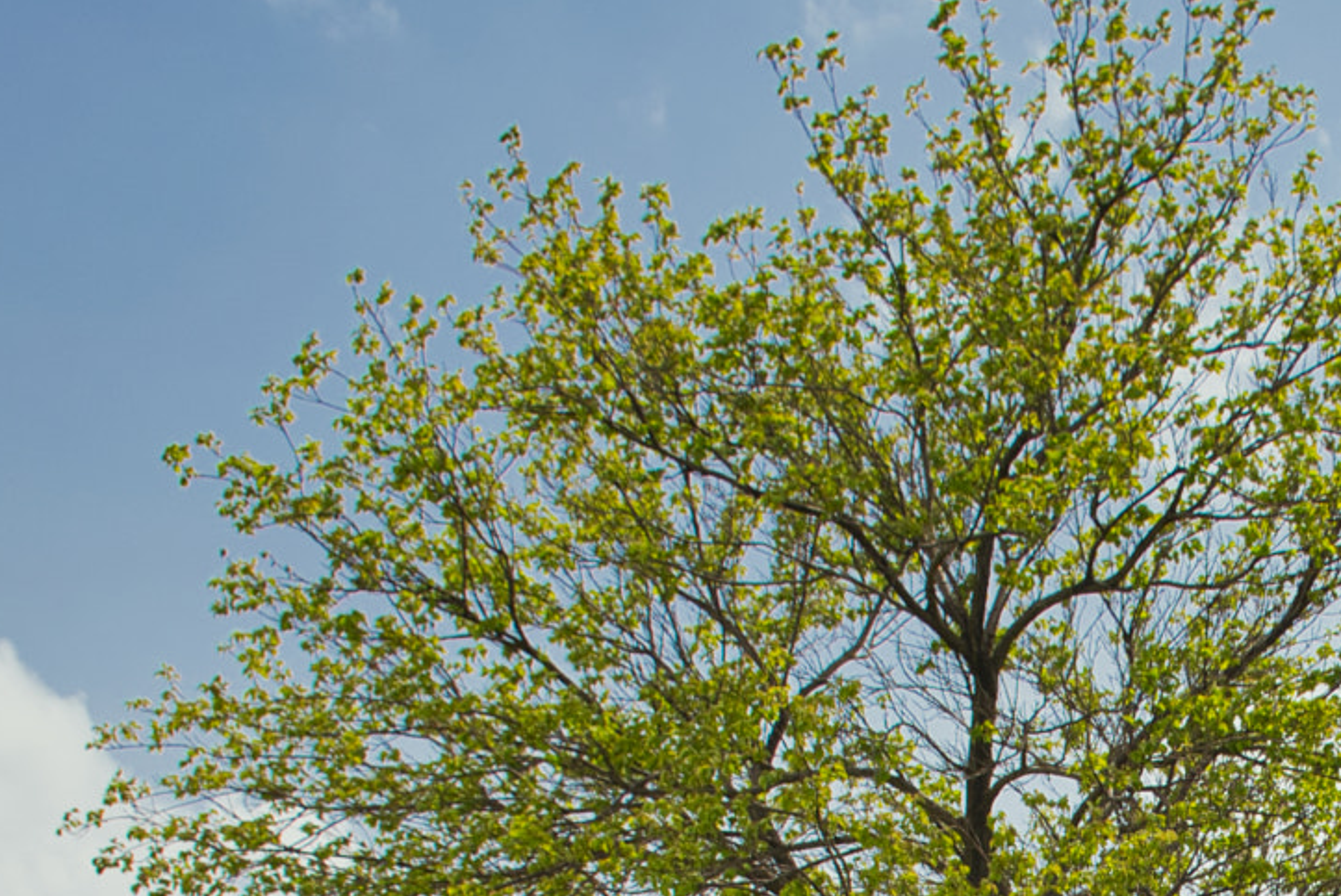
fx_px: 3168
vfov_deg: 15.4
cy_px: 1133
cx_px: 1206
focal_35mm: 85
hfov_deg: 23.3
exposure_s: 1/400
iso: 100
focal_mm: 20
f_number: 3.5
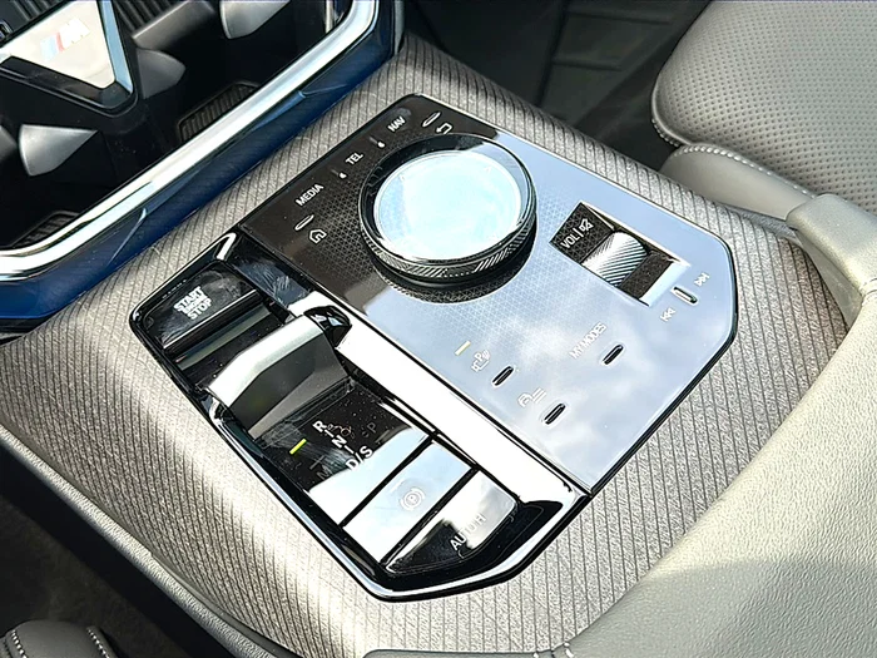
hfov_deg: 56.8
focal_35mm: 32
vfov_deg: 44.2
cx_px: 438
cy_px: 329
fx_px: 811
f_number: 1.78
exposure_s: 1/134
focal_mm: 6.86
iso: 64
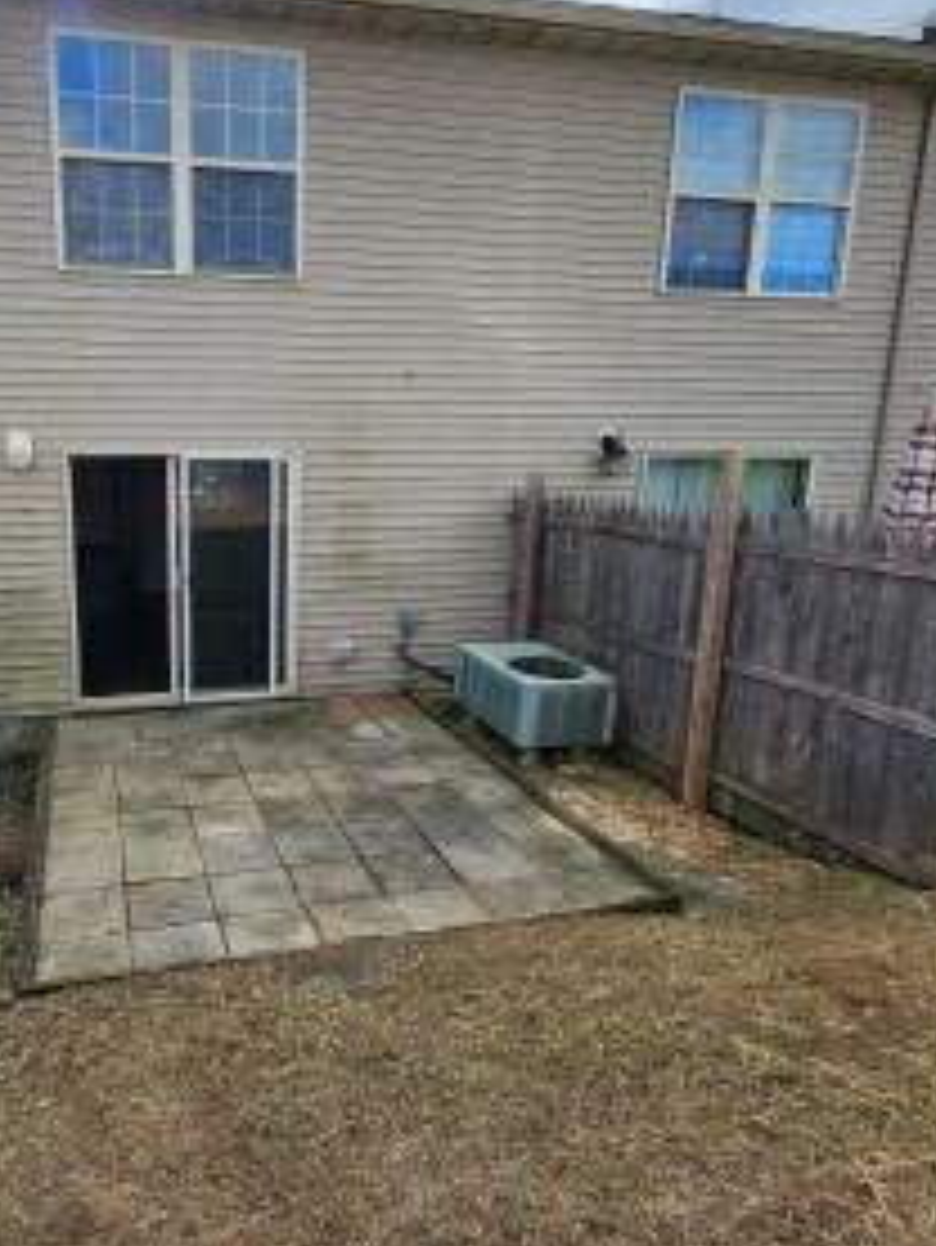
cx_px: 238
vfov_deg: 78.9
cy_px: 585
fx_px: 757
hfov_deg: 60.2
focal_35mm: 21
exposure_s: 1/2094
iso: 50
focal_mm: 2.2
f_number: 2.2
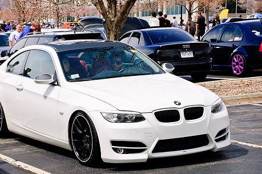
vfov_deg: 12.4
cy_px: 87
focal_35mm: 110
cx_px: 106
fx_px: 800
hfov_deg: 18.6
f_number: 9
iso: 200
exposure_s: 1/320
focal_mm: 58
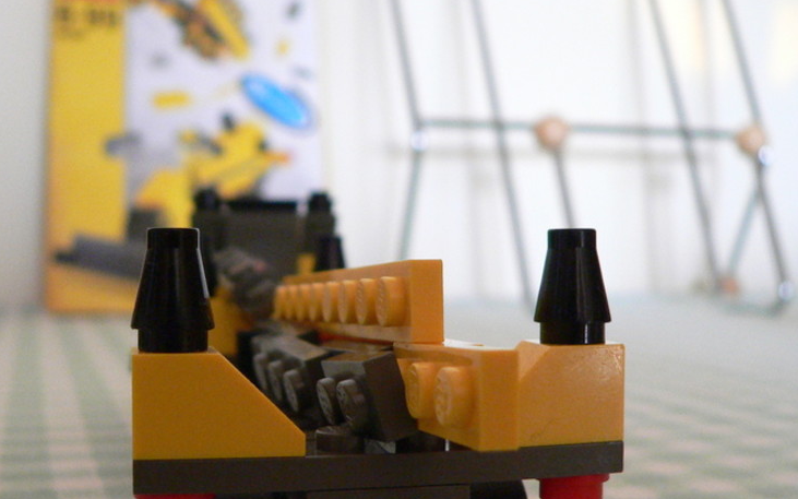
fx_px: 1022
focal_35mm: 47
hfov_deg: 42.4
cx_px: 313
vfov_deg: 27.3
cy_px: 313
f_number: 2.8
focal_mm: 6
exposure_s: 1/60
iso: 400
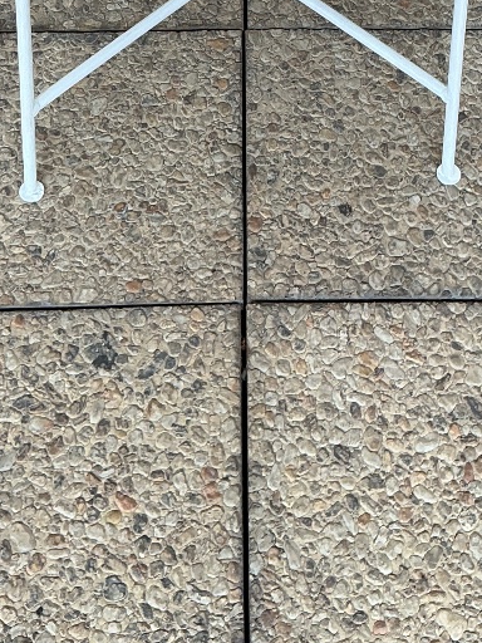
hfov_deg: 21.6
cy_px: -79
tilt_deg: -52.8
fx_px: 1262
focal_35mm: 68
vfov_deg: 26.2
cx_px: 269
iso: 20
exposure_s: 1/100
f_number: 1.8
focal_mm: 3
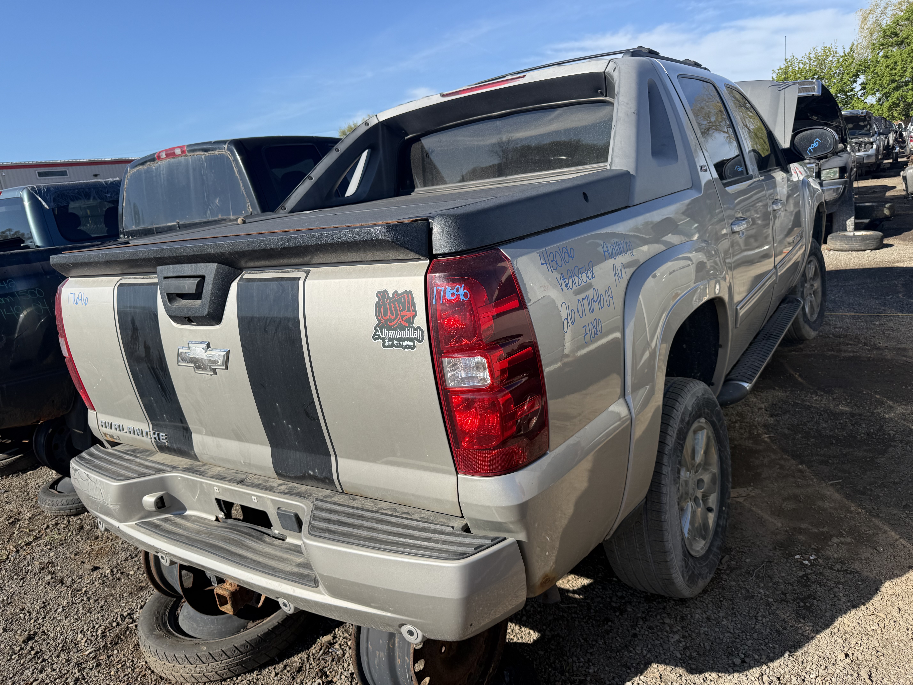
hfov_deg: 71.6
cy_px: 342
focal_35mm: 24
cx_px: 456
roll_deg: +8.1
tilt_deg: -13.2
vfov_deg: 56.8
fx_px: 633
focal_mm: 6.76
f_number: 1.78
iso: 80
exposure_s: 1/3759
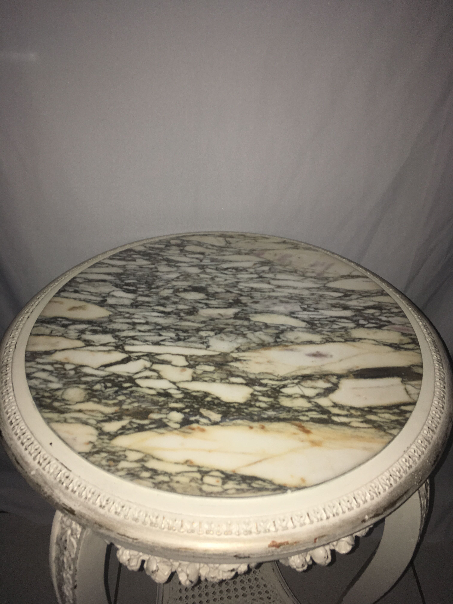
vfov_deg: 61.7
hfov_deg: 48.2
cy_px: 302
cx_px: 226
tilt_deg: -37.7
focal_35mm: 29
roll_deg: -0.9
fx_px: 506
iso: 25
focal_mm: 4.15
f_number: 2.2
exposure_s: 1/17
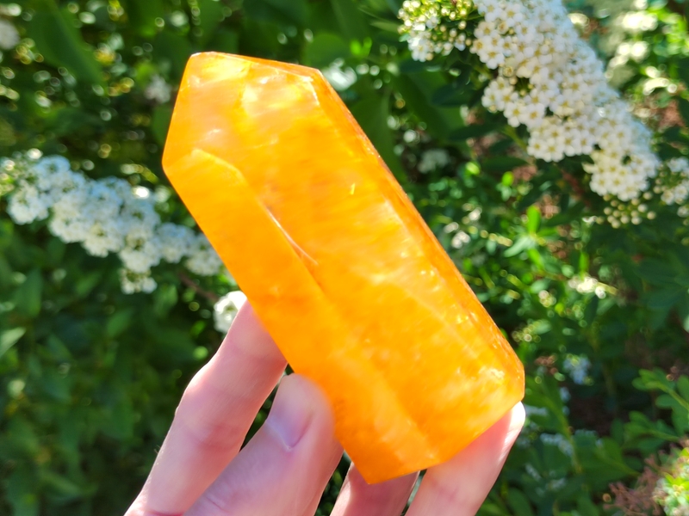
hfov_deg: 41.2
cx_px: 344
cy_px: 258
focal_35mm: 46
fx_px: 916
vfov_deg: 31.5
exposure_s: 1/767
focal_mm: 5.52
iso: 497
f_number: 1.9
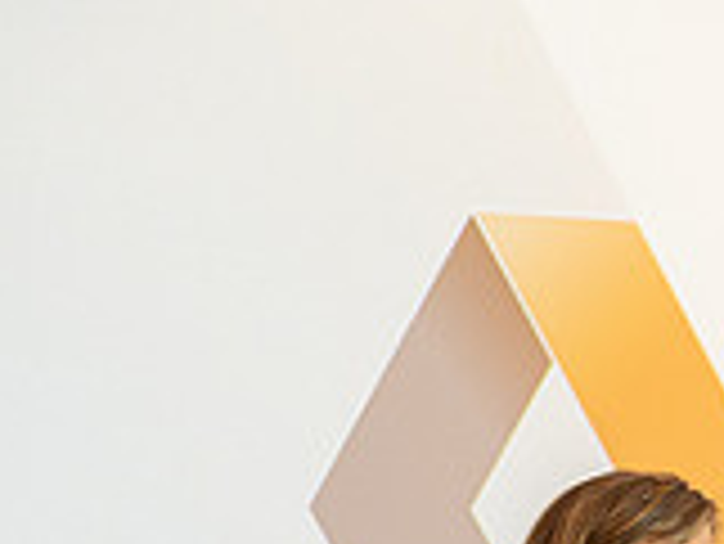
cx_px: 670
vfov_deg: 5.5
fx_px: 5651
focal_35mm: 270
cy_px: 755
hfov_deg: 7.3
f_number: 2.8
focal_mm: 78
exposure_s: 1/320
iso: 1600
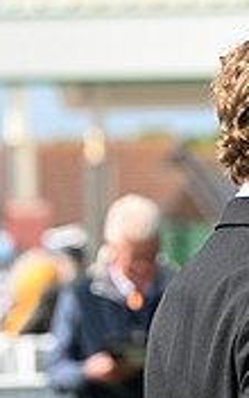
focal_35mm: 572
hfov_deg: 2.3
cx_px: 636
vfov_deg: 3.7
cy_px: 354
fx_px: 6211
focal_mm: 170
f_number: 5.6
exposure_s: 1/1250
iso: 400
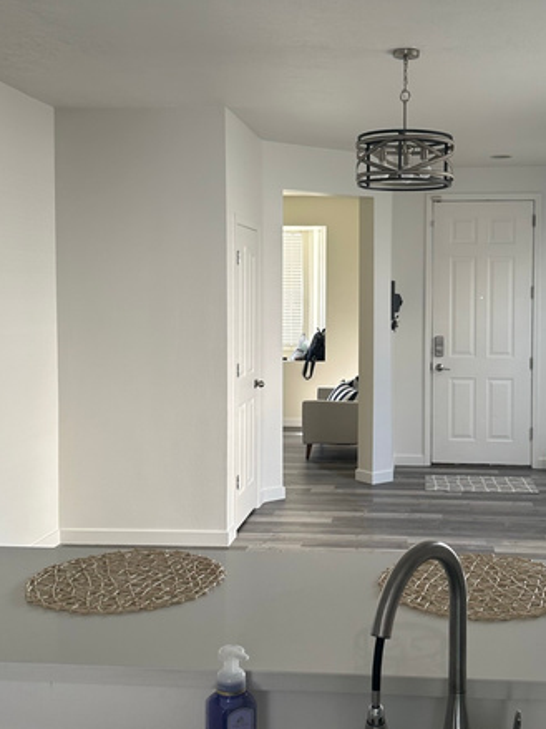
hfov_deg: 33.9
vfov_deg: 44.7
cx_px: 377
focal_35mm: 42
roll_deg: +2.2
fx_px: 884
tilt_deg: -4.5
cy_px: 329
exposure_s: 1/162
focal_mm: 6.86
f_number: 1.78
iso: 80
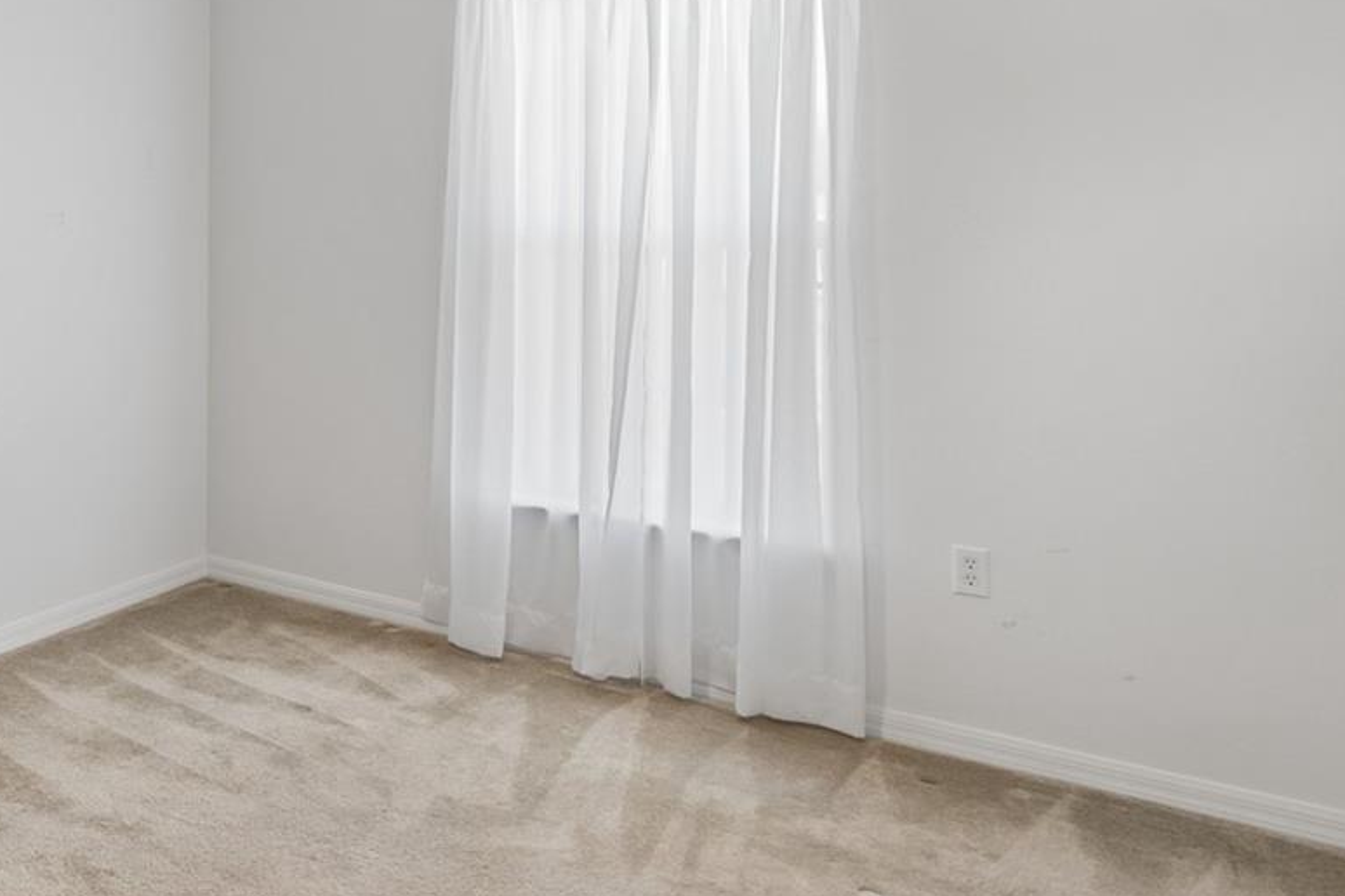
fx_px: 1158
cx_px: 142
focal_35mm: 31
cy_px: 247
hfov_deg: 53.1
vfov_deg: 41.3
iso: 100
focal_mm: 10
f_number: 7.1
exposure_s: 1/6
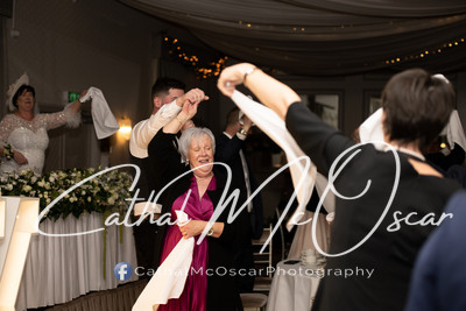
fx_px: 1295
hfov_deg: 20.4
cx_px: 233
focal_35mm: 100
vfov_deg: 13.7
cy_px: 156
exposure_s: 1/160
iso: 250
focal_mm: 100
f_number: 2.8
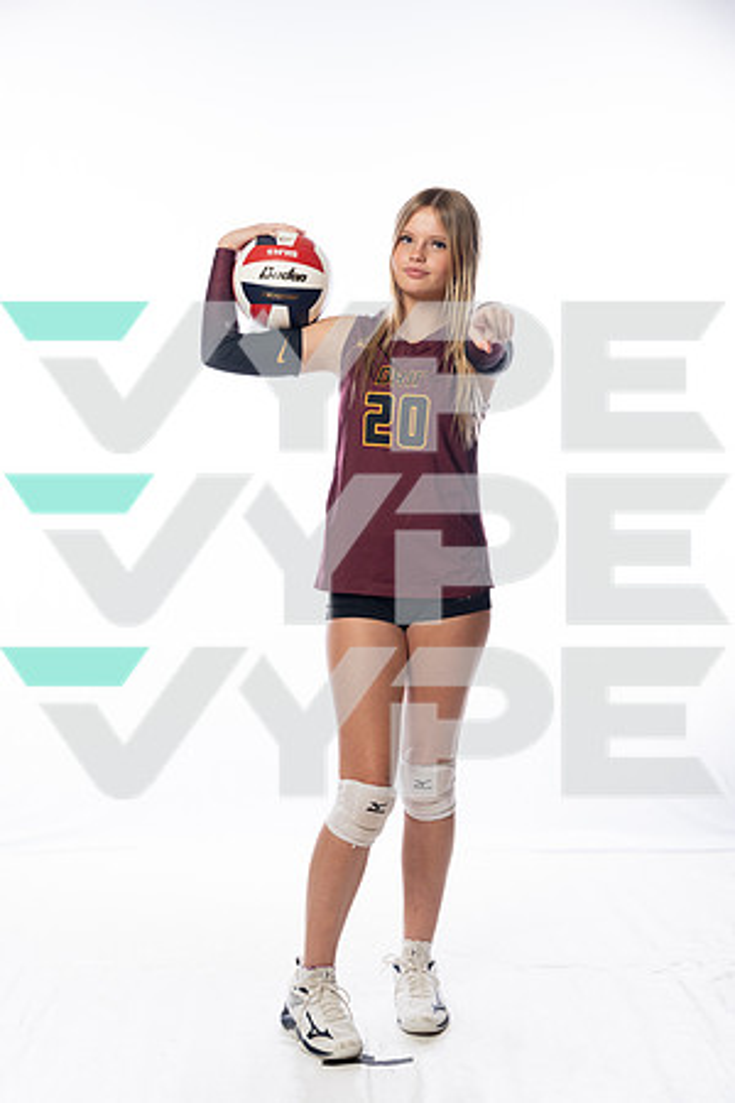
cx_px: 368
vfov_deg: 39.6
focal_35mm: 50
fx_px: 1531
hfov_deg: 27.0
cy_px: 552
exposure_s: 1/250
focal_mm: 50
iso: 640
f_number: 5.6
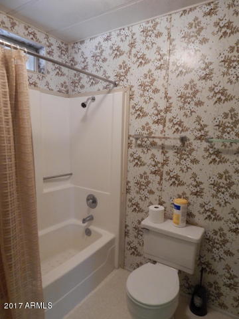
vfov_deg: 76.4
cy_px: 160
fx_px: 203
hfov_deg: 61.1
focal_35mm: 22
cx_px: 120
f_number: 3
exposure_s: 1/25
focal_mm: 4
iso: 400
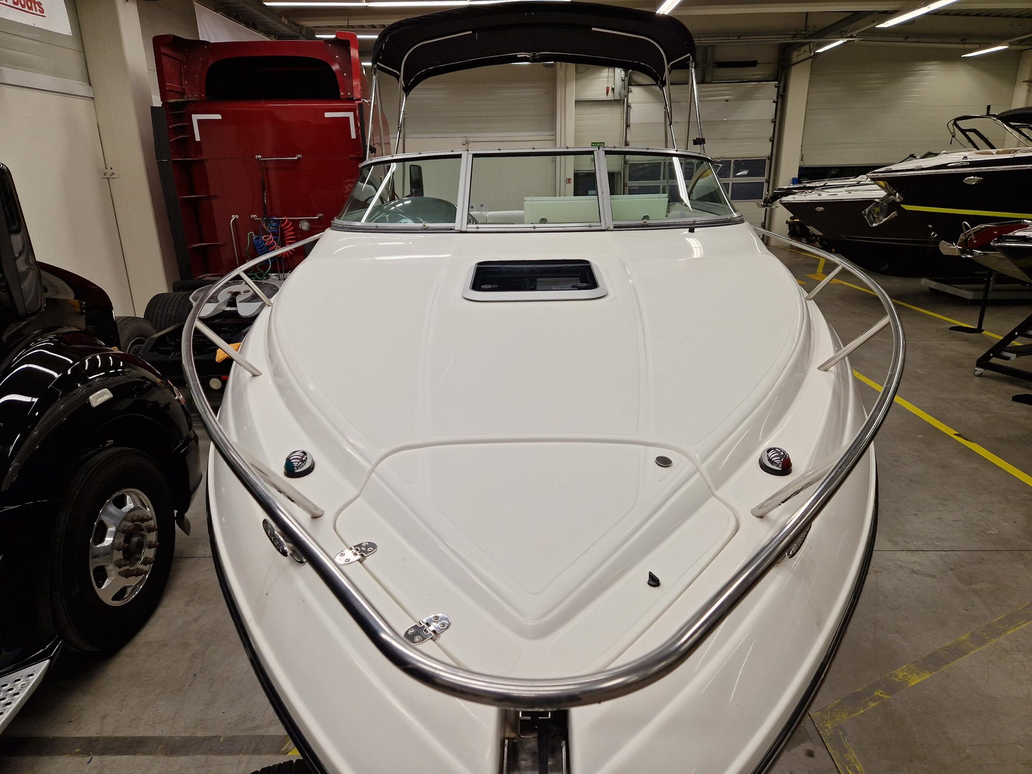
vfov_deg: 58.9
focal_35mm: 23
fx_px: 686
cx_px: 516
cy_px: 387
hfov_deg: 73.9
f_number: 1.8
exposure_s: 1/180
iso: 100
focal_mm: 5.4
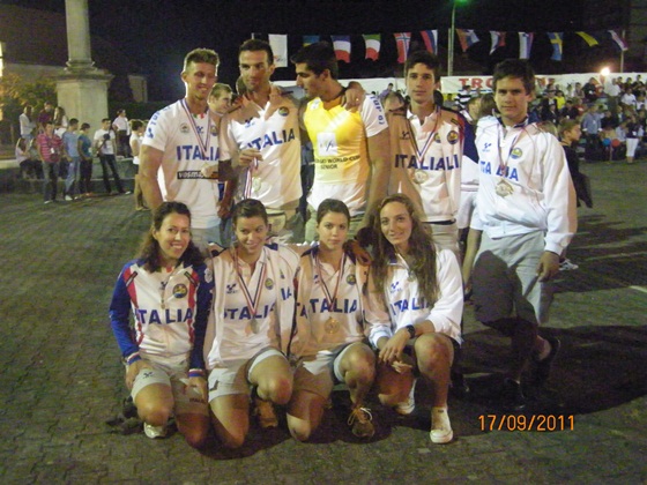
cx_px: 324
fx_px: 729
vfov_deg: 36.8
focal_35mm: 39
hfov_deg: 47.9
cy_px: 242
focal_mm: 6.9
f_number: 3
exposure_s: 1/10
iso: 1600
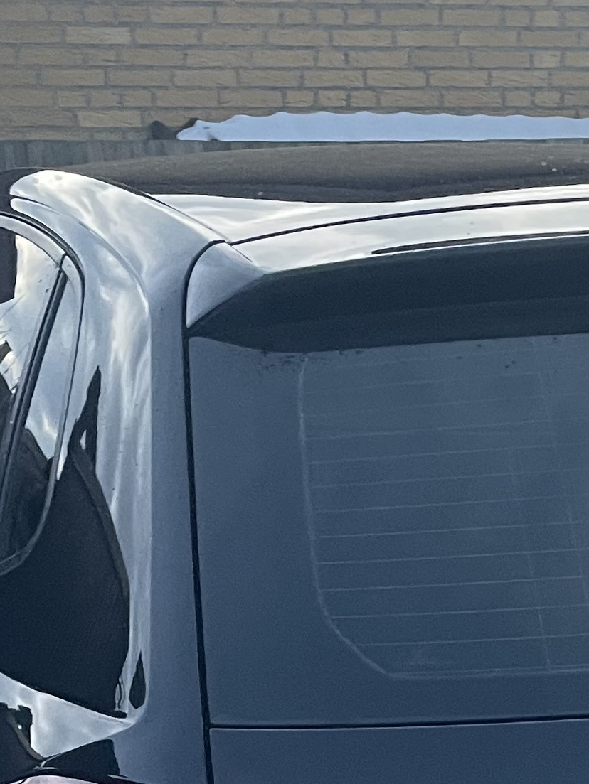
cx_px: 498
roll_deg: +1.4
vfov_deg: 19.1
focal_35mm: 95
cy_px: 1022
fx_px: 2154
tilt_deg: -21.0
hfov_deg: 15.4
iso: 320
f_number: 1.6
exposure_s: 1/60
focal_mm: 4.2
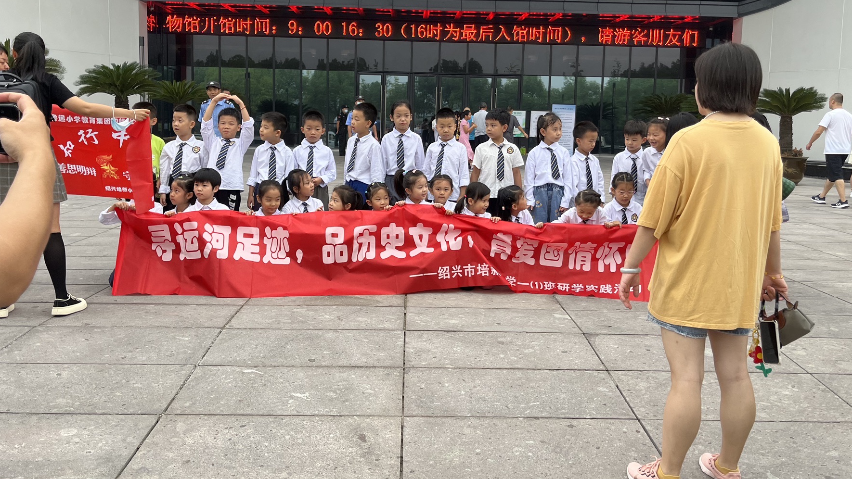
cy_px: 187
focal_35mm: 32
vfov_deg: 36.5
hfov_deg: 61.0
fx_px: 723
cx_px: 420
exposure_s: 1/122
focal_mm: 5.1
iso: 50
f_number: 1.6
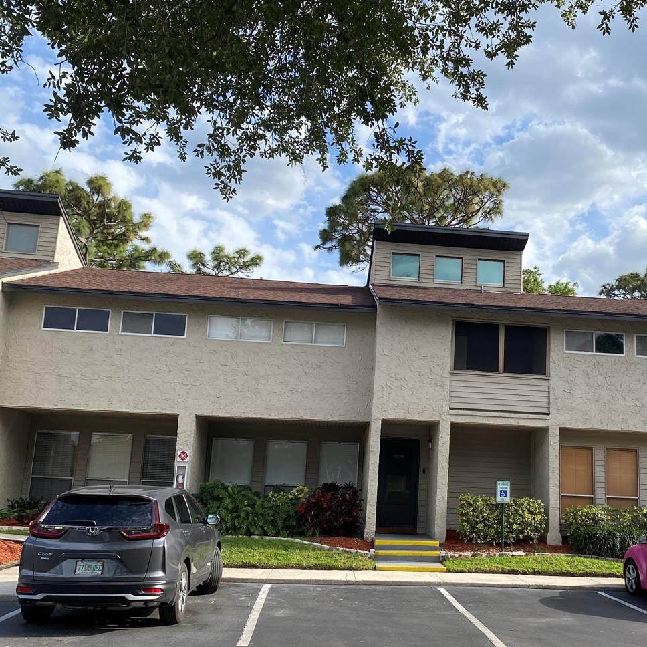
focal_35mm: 38
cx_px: 455
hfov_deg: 43.0
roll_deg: -2.2
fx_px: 804
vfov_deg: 43.9
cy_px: 334
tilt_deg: +12.0
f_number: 1.8
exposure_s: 1/1866
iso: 32
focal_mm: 4.25
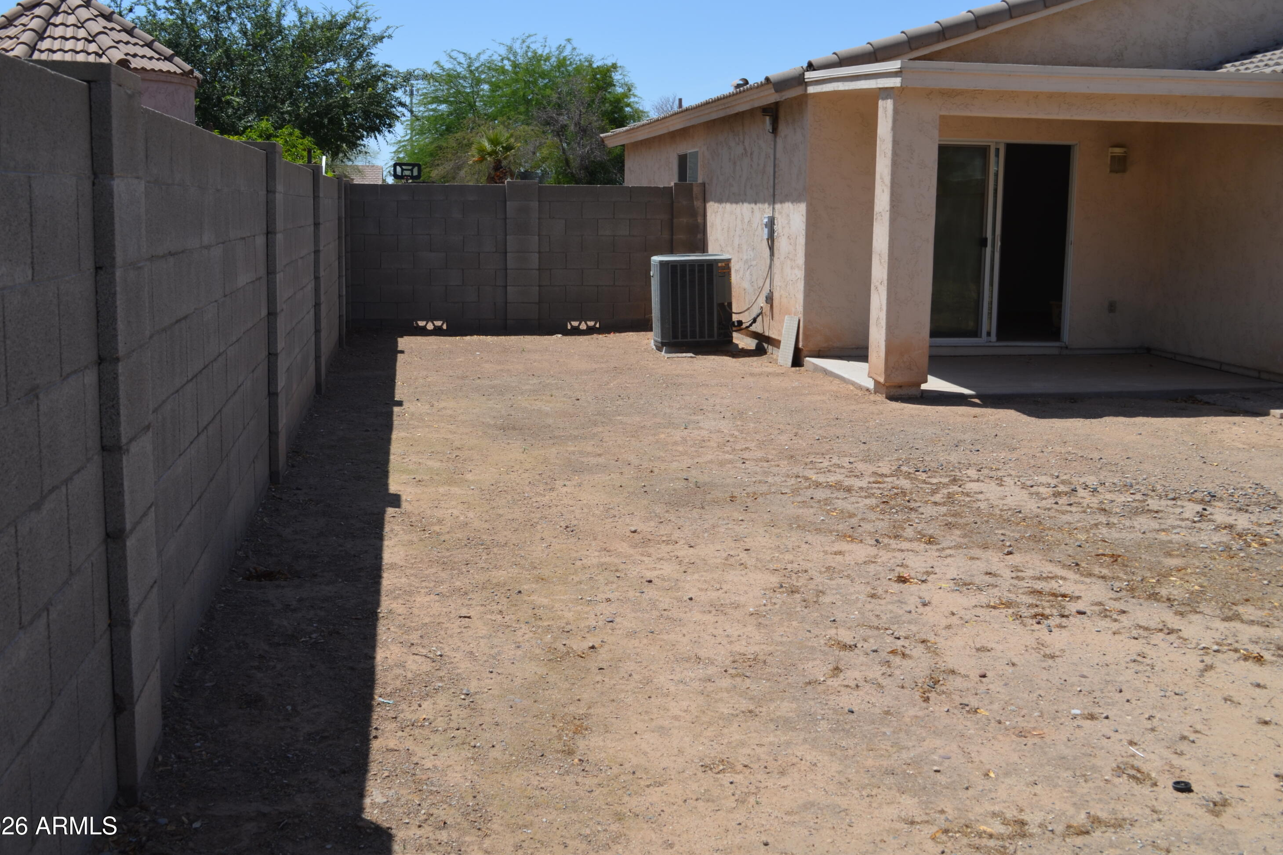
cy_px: 429
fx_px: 1425
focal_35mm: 40
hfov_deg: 48.5
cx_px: 631
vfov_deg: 33.4
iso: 100
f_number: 8
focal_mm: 26
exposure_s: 1/250
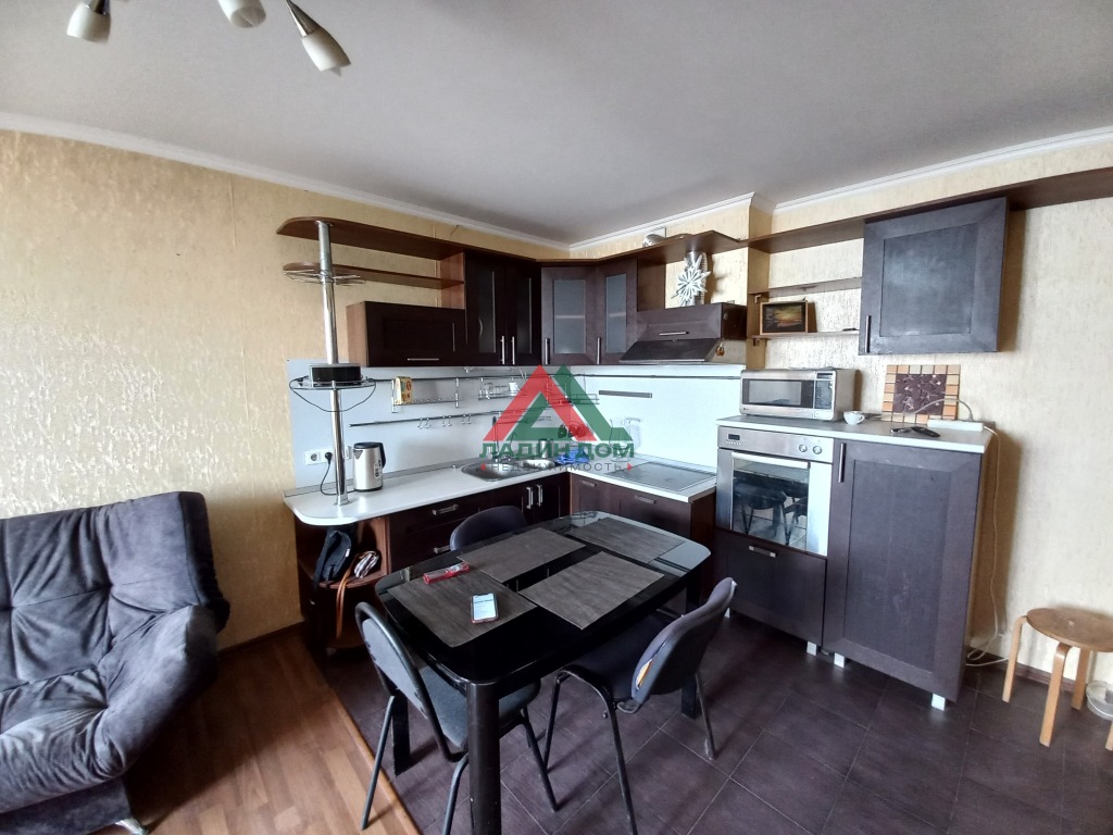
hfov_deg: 106.2
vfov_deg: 89.9
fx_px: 418
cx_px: 556
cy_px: 418
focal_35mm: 13
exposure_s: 1/25
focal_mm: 1.42
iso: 200
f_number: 2.2
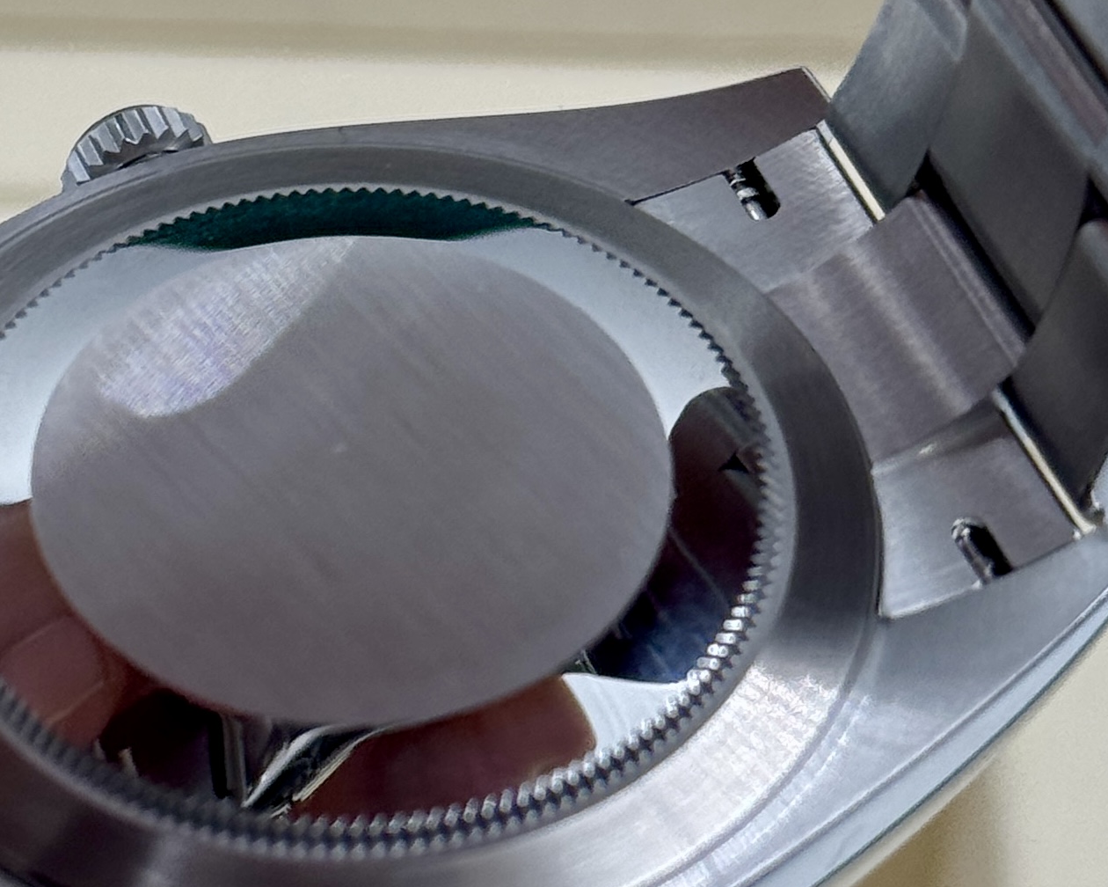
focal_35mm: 84
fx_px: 2755
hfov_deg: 22.6
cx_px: 360
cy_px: 418
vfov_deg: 18.3
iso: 64
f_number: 1.78
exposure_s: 1/338
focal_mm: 6.76
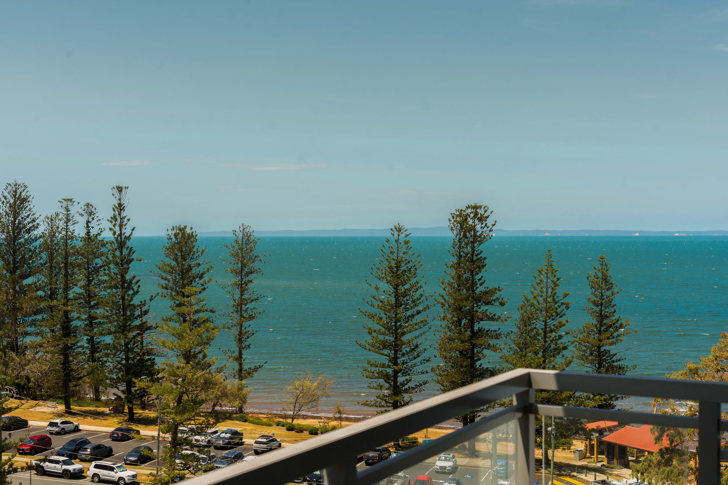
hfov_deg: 41.9
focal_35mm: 47
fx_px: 950
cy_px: 242
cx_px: 364
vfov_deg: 28.6
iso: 200
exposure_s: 1/400
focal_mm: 47
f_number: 8
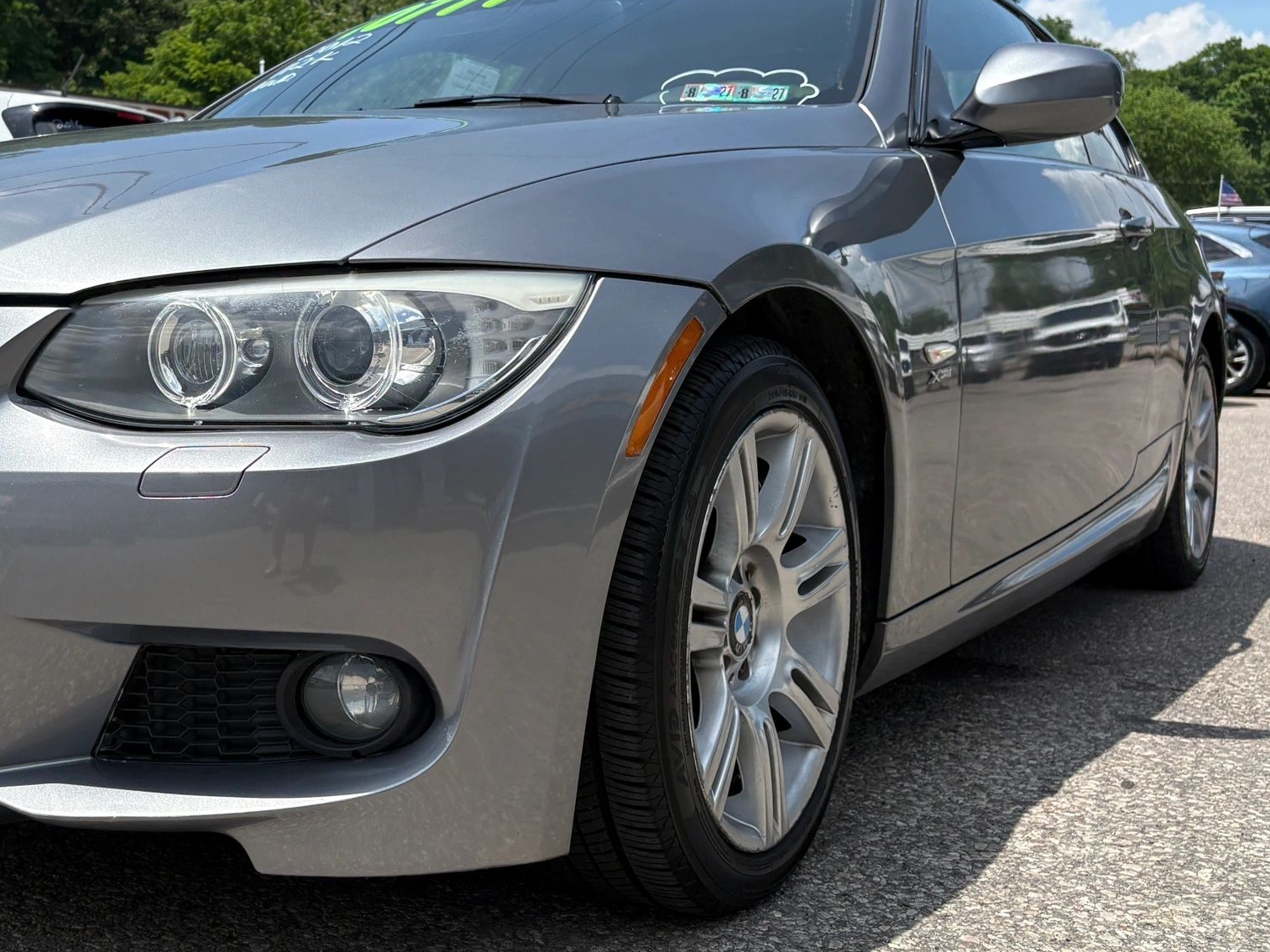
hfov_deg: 41.9
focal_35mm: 44
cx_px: 350
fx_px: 1614
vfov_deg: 32.8
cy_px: 414
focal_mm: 5.96
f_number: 1.6
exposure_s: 1/3125
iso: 50
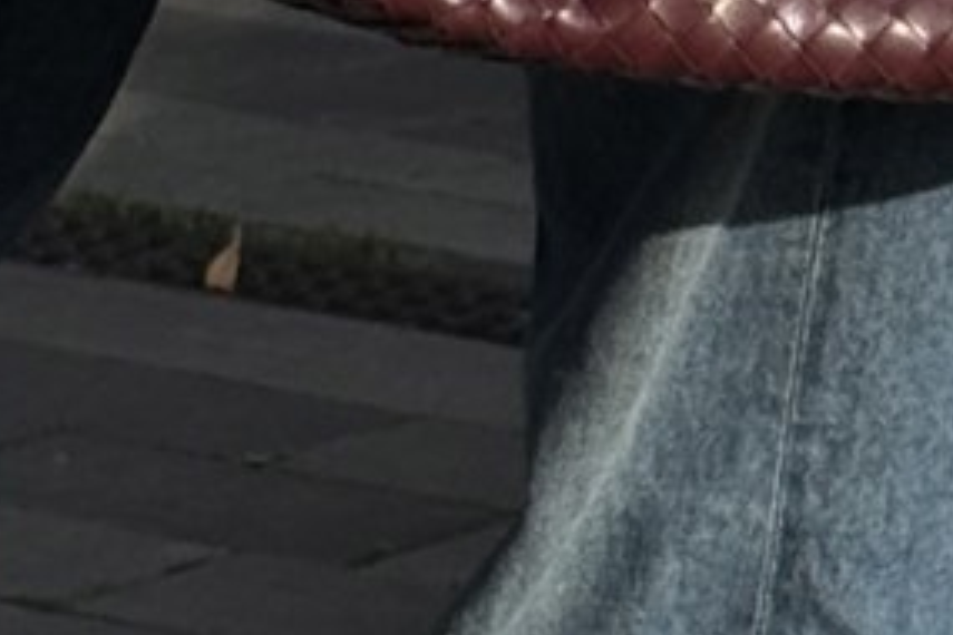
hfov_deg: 5.9
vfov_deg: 3.8
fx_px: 9265
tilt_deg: -7.6
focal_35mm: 350
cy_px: -1420
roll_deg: +2.1
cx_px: 395
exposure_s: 1/3704
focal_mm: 6.76
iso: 80
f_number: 1.78
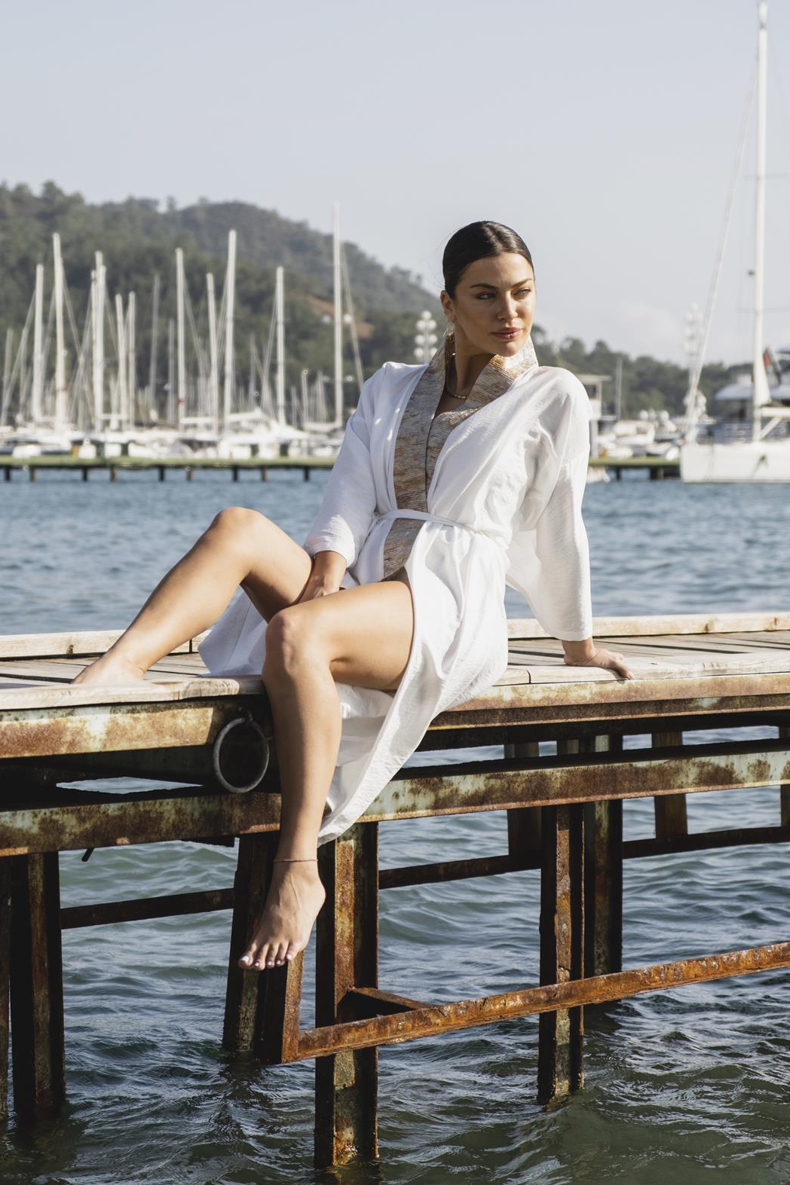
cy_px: 515
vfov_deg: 21.5
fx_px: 3128
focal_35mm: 95
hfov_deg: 14.4
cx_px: 344
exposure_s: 1/2000
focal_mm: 55
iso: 320
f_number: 4
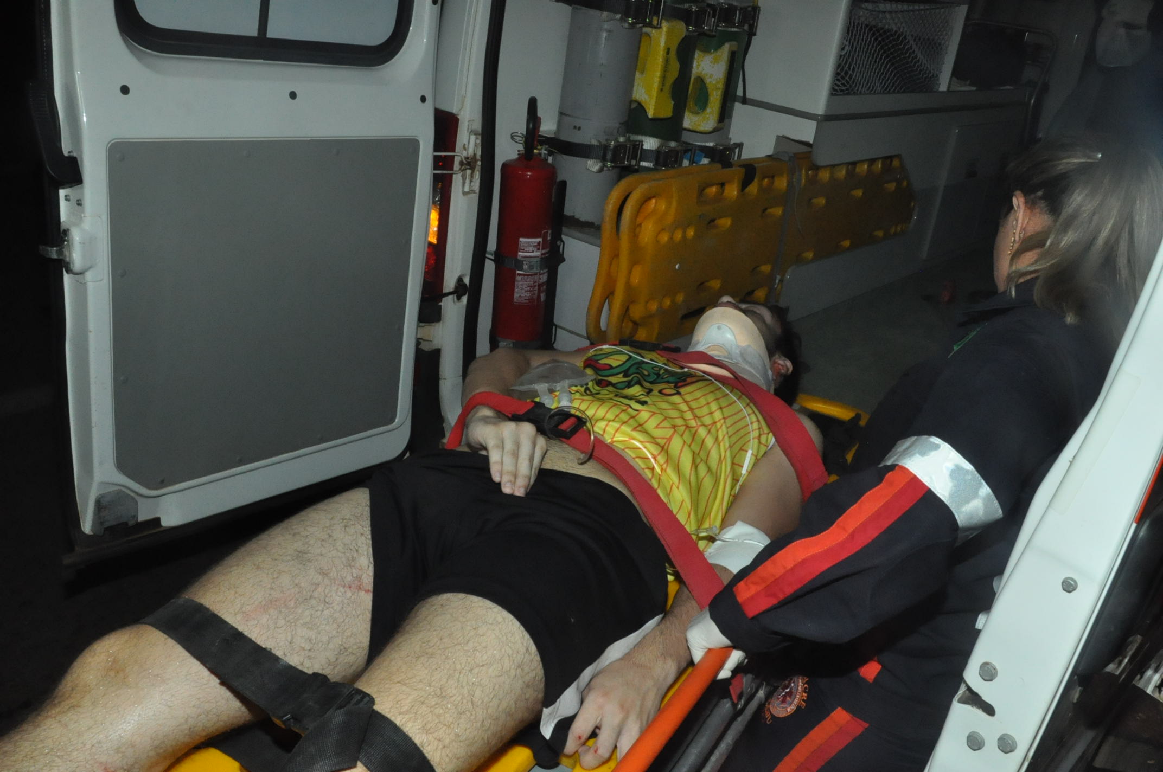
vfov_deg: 41.6
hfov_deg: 59.6
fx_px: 1016
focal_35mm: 32
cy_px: 386
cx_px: 582
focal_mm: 21
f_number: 16
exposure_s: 1/200
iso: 3200
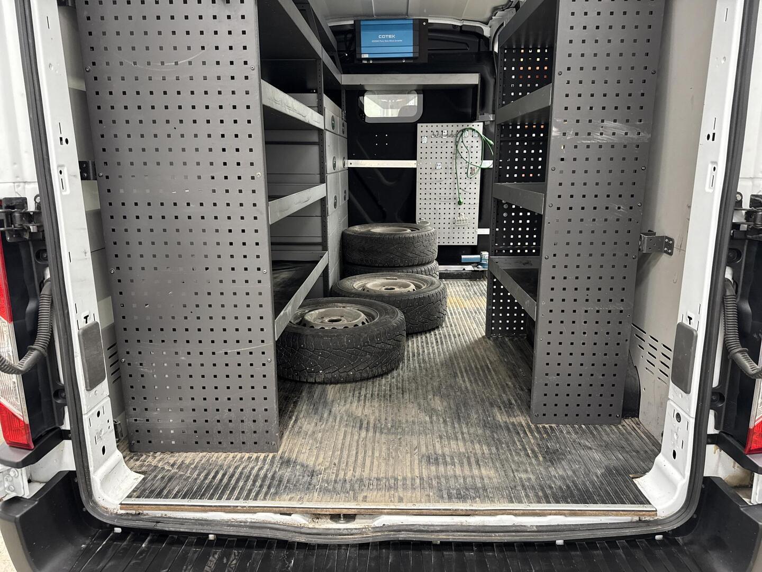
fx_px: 528
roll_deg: +0.0
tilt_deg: -15.3
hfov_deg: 71.6
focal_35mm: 24
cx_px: 381
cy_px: 286
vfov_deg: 56.8
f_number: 1.78
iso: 400
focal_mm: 6.76
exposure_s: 1/50
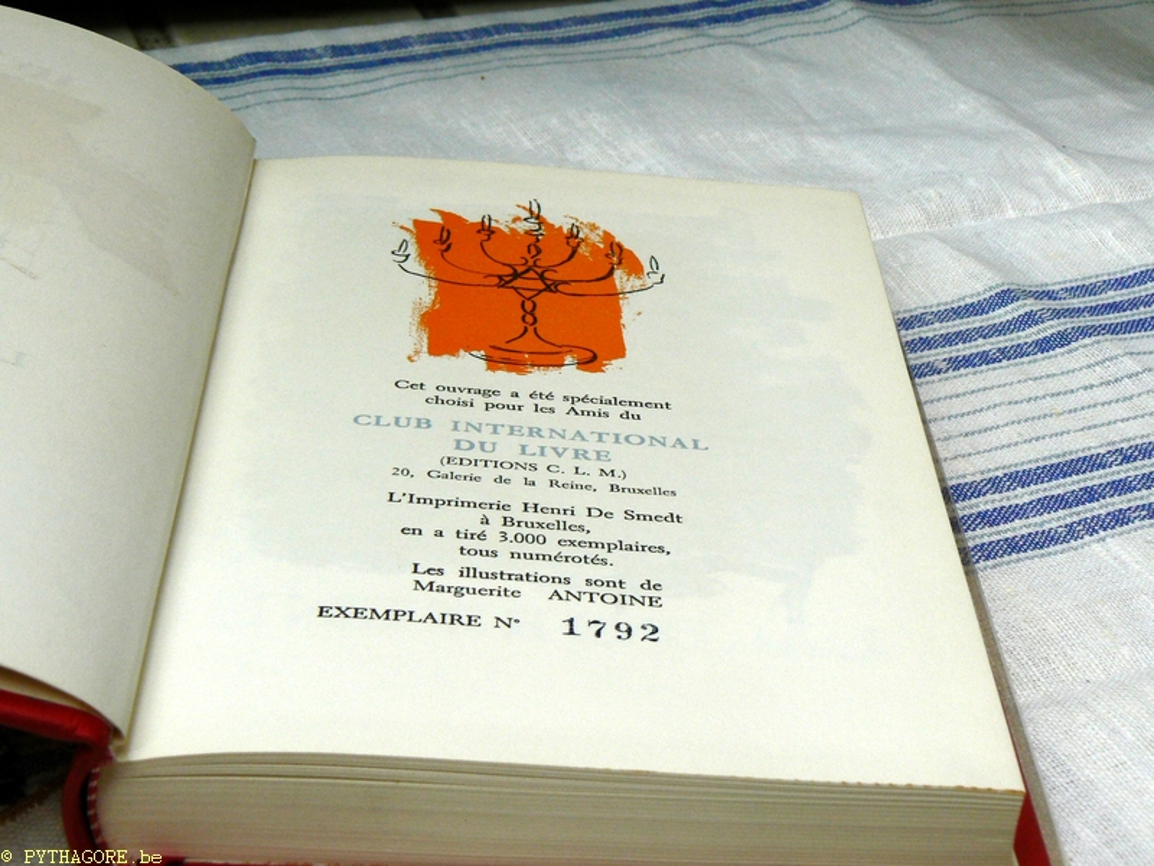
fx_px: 2267
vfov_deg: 21.6
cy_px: 433
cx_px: 577
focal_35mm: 68
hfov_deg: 28.6
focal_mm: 11.4
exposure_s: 1/500
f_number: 8
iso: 80
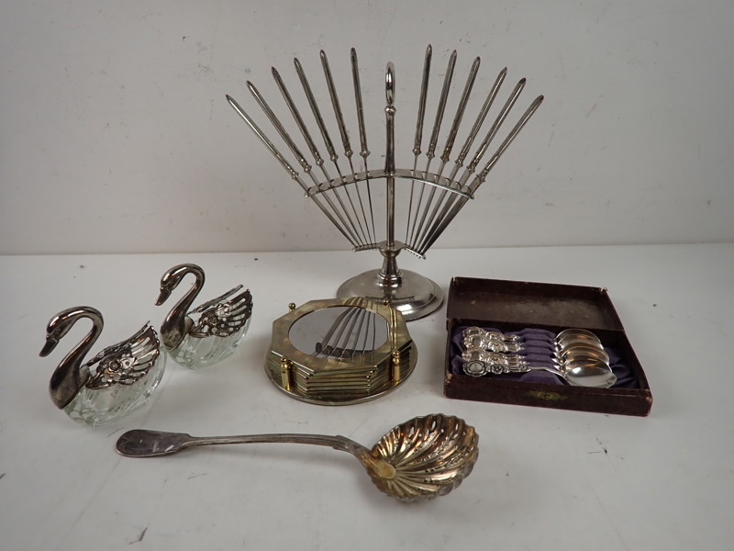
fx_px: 403
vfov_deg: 68.7
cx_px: 367
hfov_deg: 84.7
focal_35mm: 19
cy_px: 276
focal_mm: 3.33
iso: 100
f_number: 2
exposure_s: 1/125
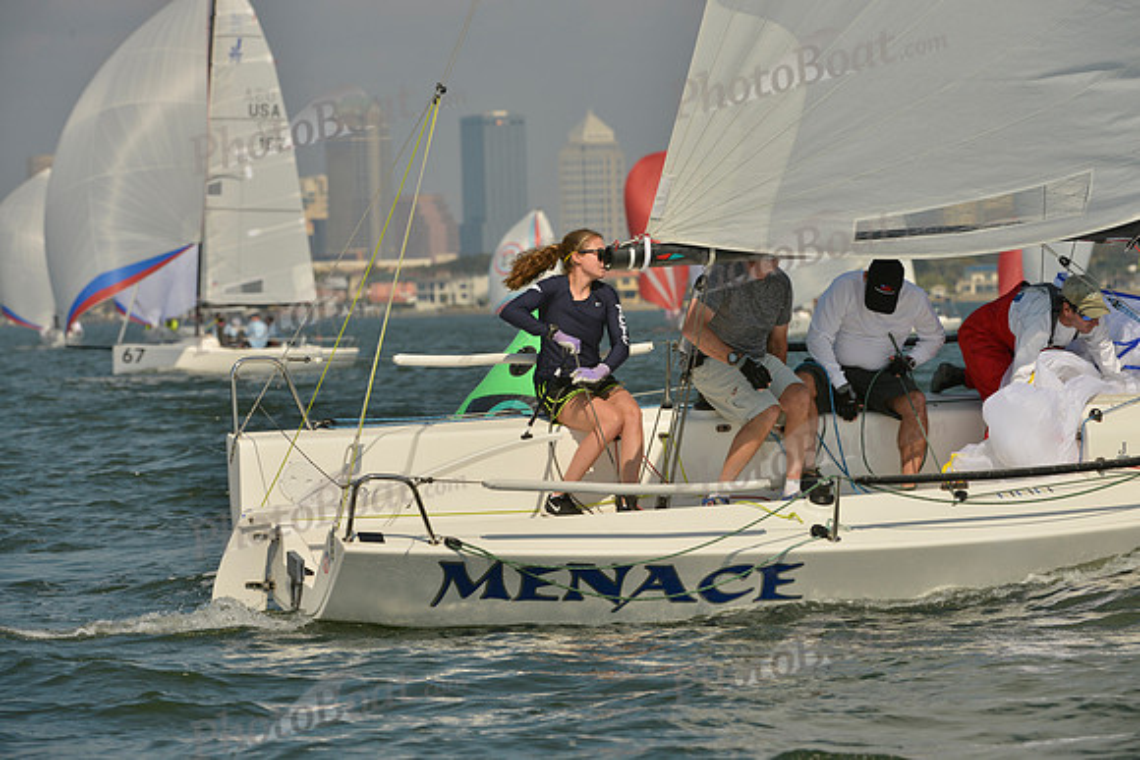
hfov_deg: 7.9
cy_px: 380
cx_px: 570
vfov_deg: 5.3
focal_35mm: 260
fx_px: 8235
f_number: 11
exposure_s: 1/1250
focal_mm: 260
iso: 280
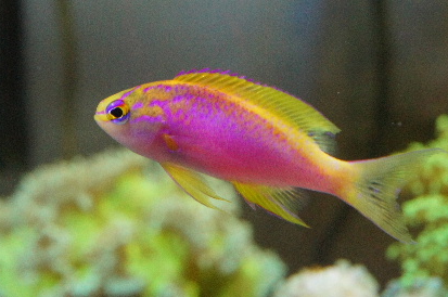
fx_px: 994
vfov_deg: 17.0
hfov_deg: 25.4
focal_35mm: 80
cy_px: 150
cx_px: 226
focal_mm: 50
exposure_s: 1/125
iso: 6400
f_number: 9
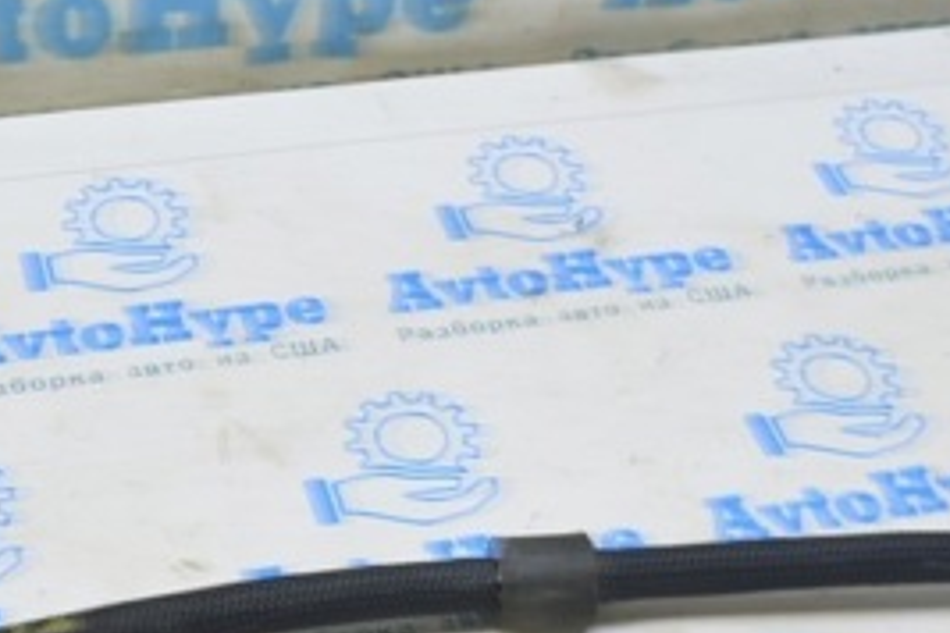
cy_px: 482
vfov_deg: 17.2
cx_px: 331
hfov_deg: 25.6
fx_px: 2085
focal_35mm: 79
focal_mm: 22
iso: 400
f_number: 5.6
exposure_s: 1/20
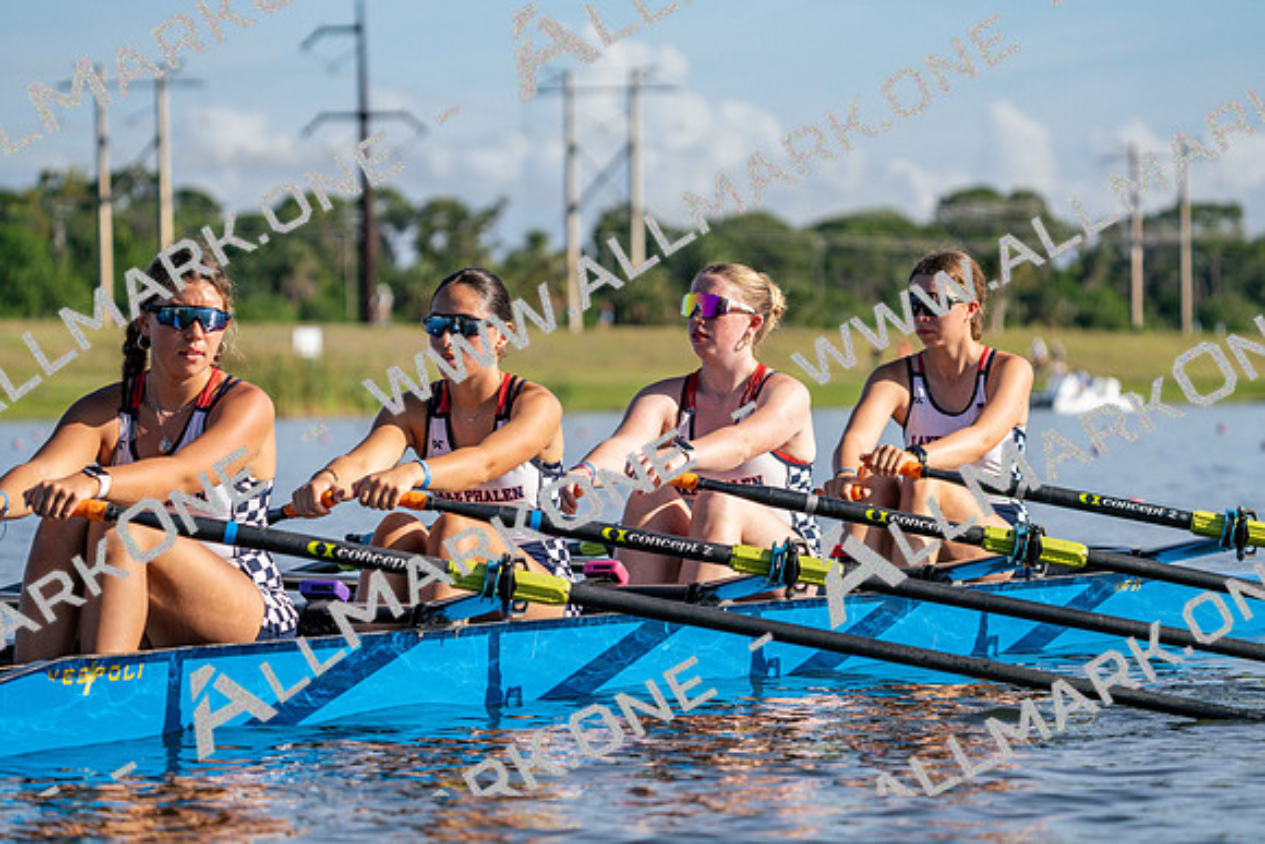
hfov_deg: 10.3
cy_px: 422
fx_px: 7029
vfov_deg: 6.9
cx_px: 632
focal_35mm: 200
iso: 250
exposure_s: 1/2500
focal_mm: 200
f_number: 6.3
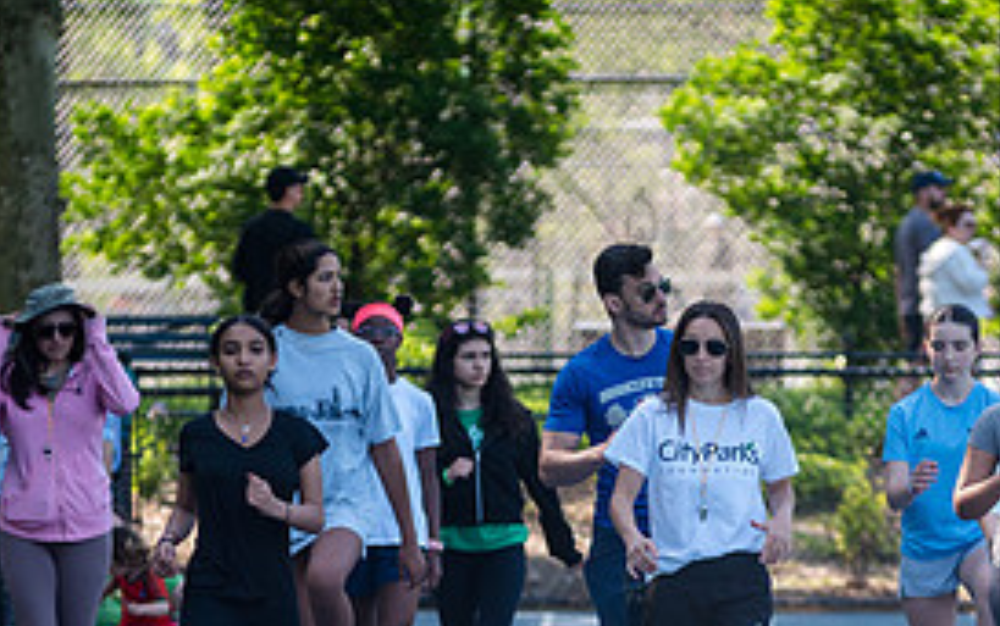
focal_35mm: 475
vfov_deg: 2.8
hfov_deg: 4.4
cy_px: 627
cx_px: 621
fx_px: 12953
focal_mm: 185
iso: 400
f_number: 4
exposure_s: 1/1250
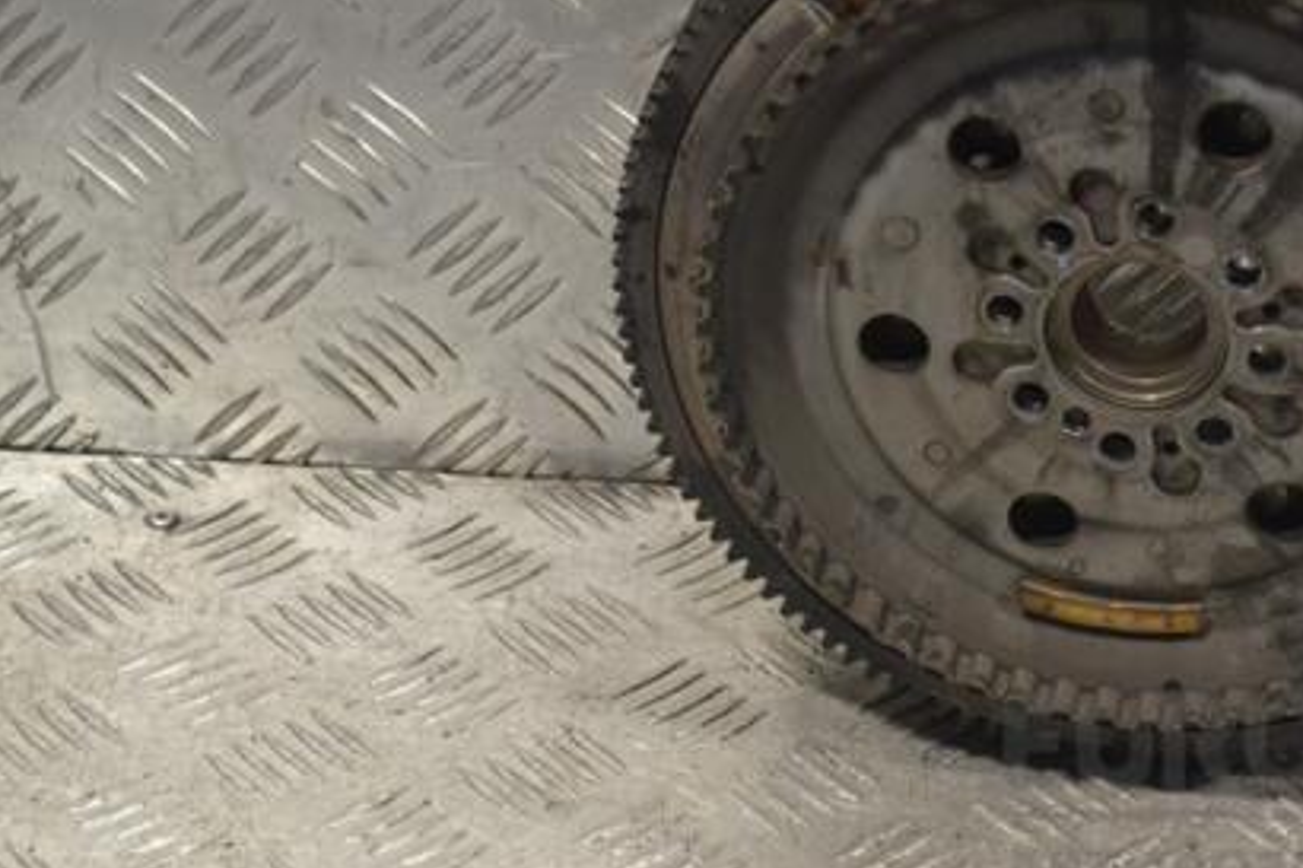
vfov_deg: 11.3
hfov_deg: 16.9
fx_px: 4368
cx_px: 944
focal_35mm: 121
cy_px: 318
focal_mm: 55
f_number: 8
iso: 3200
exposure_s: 1/250
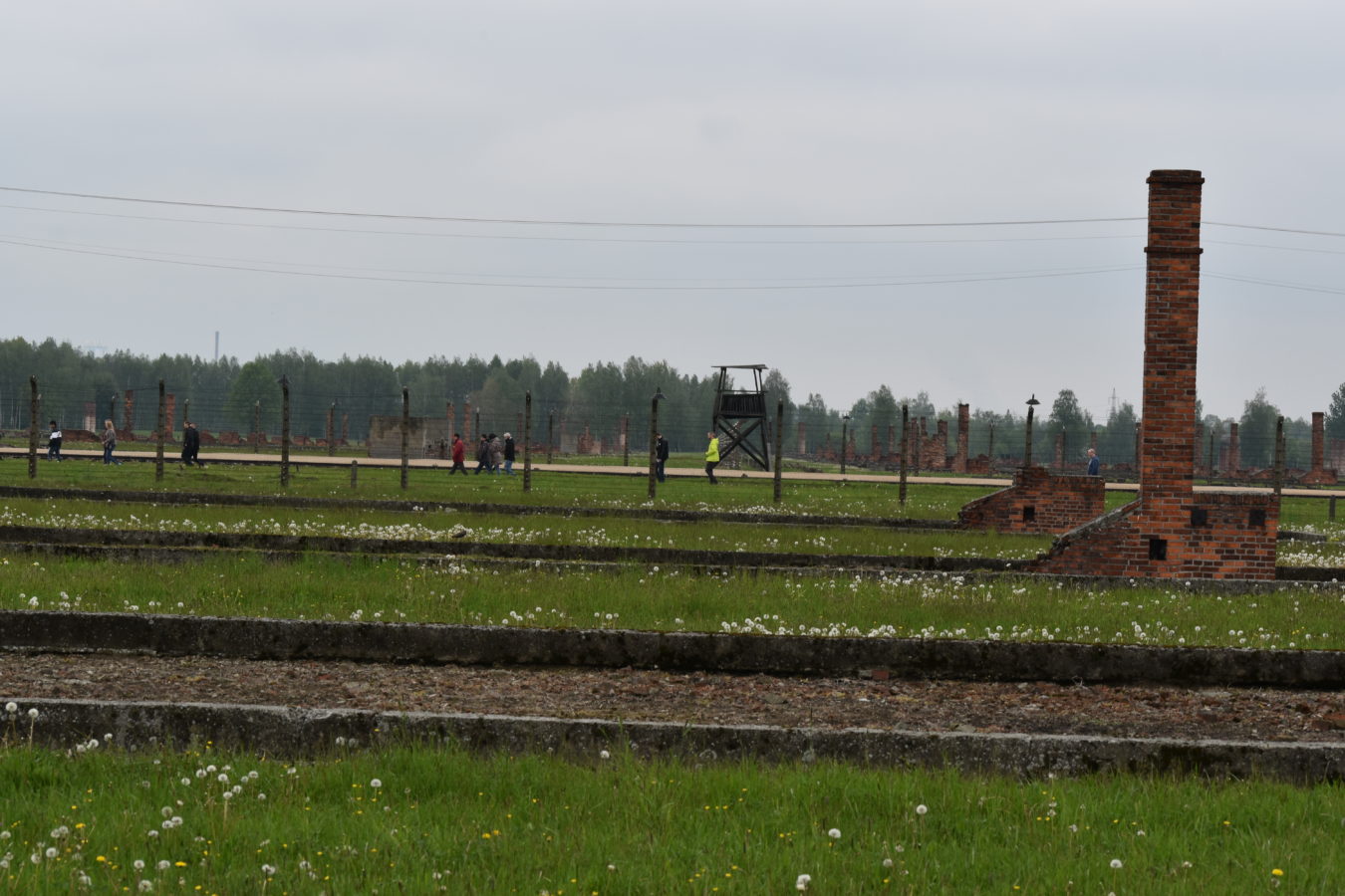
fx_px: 3811
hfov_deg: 20.0
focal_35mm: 102
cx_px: 672
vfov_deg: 13.4
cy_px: 448
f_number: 8
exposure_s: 1/250
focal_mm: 68
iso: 200
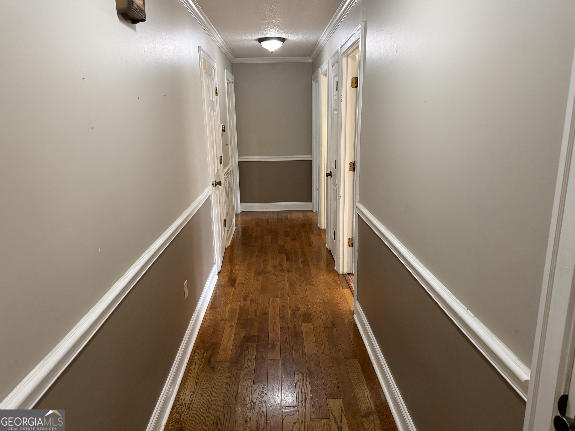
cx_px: 288
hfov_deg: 71.6
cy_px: 216
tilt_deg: -12.2
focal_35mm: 24
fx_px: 399
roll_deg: +1.3
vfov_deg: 56.8
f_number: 1.78
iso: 500
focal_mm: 6.76
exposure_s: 1/60
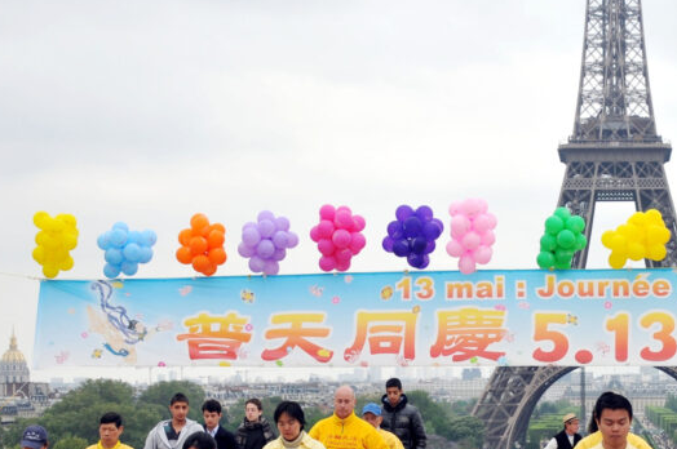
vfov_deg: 16.5
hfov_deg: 24.0
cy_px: 370
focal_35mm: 82
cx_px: 633
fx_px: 1540
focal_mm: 28
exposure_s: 1/250
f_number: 6.3
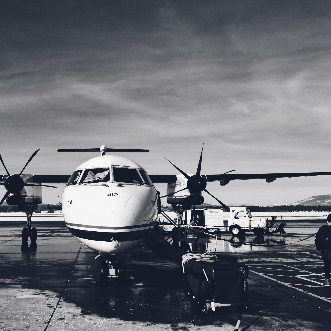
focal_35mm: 35
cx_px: 111
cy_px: 168
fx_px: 379
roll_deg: +0.1
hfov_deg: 46.5
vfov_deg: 47.2
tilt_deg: +7.3
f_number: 2.2
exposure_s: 1/2959
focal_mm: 4.15
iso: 25
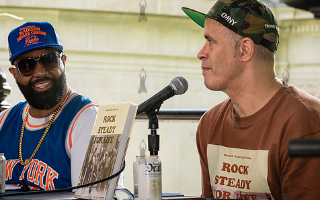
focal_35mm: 121
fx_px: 1056
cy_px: 78
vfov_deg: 10.8
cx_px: 118
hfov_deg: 17.2
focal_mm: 87
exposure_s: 1/200
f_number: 7.1
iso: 1250
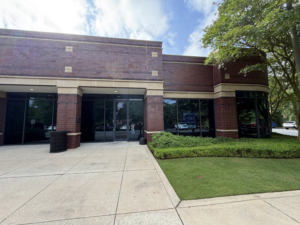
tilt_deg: +5.7
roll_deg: +1.0
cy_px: 112
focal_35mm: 14
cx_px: 150
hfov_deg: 102.1
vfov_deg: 85.7
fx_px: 121
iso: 50
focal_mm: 2.22
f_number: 2.2
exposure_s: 1/502
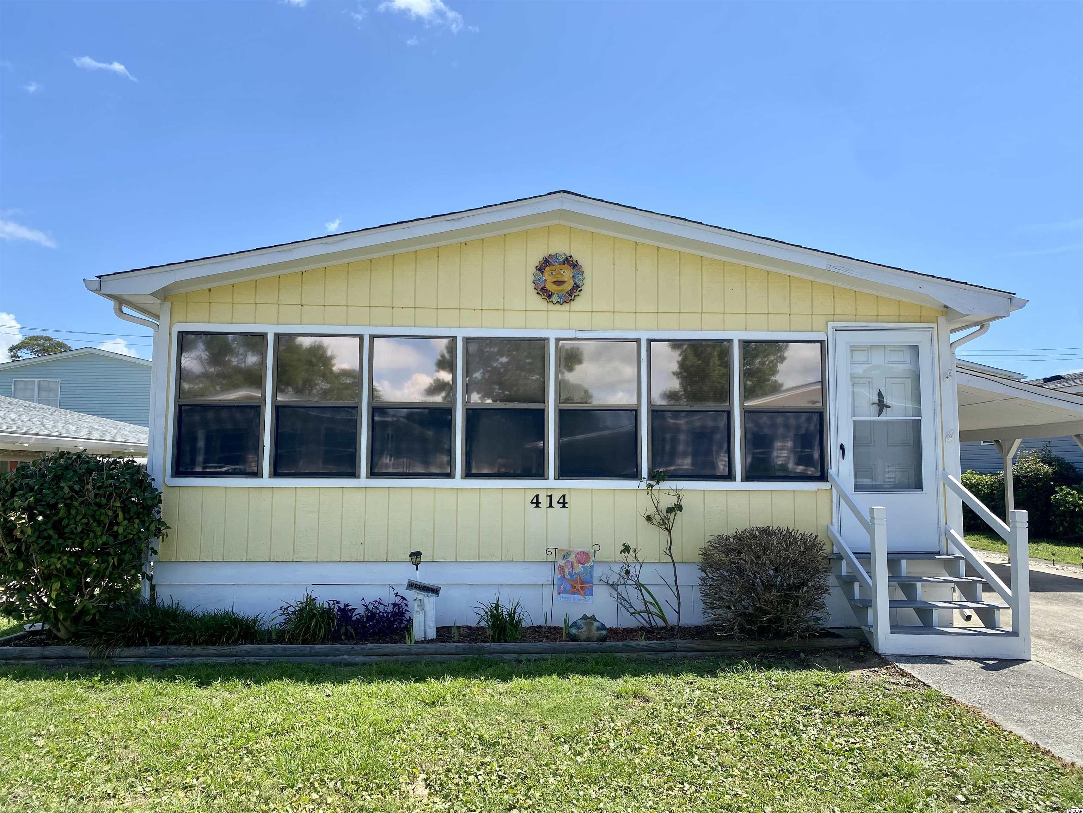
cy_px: 406
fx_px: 813
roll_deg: -0.7
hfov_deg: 67.3
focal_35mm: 26
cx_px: 542
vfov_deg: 53.1
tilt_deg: +4.7
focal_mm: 4.25
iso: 32
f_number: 1.8
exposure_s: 1/2410
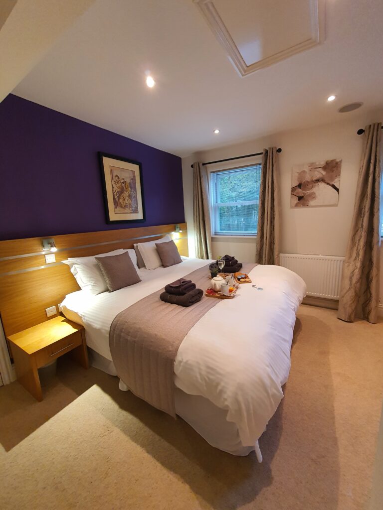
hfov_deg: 89.9
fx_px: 192
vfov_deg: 106.2
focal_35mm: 13
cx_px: 192
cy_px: 255
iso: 320
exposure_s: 1/50
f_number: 2.2
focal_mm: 1.8
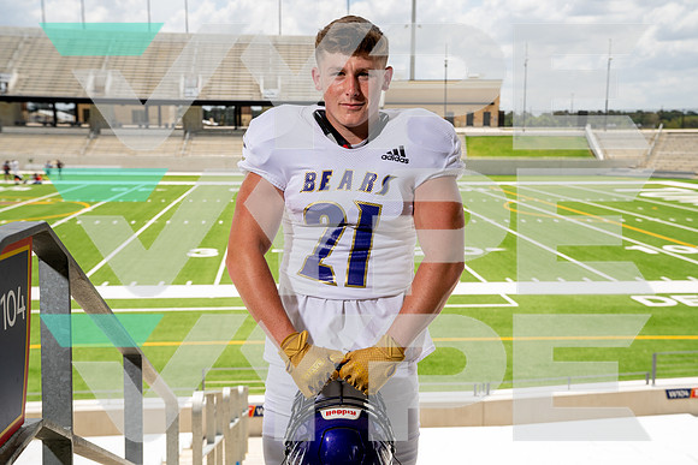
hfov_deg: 43.6
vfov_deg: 29.9
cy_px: 232
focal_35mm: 45
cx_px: 349
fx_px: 873
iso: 100
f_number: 6.3
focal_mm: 45
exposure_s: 1/250
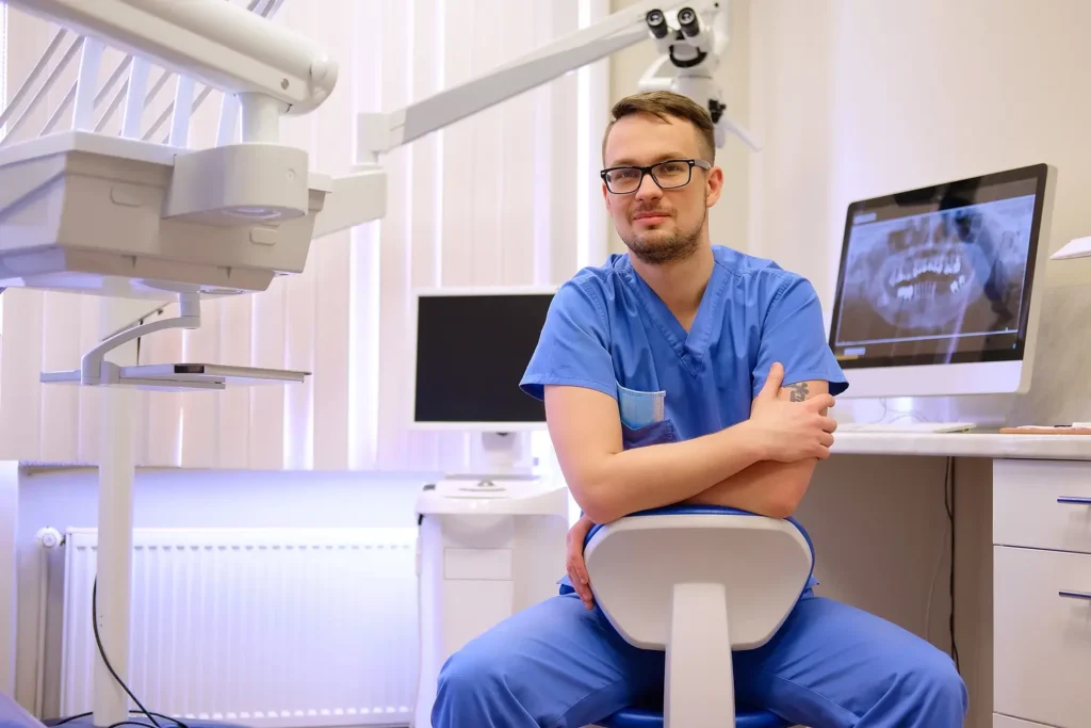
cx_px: 546
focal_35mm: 53
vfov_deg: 25.5
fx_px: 1606
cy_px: 364
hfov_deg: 37.5
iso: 400
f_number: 2
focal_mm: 35
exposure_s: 1/125
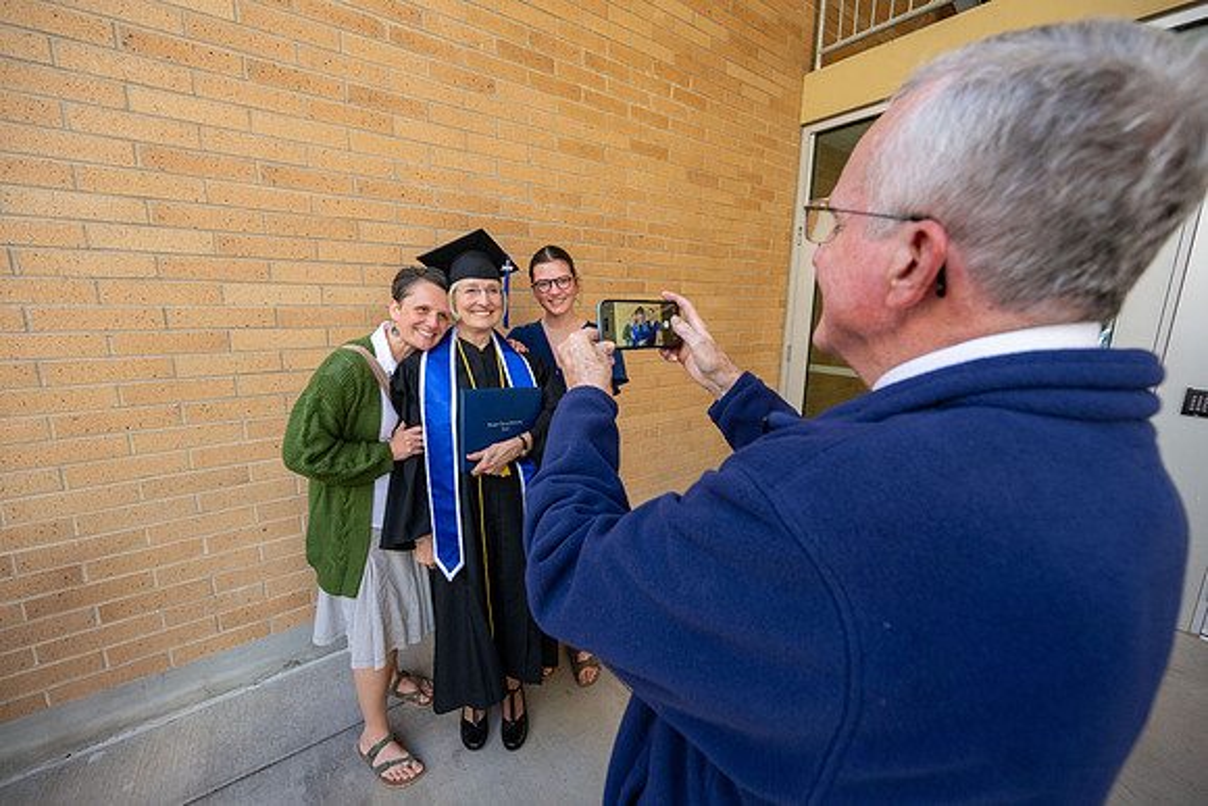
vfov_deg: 81.2
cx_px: 604
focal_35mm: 14
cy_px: 403
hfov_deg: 104.2
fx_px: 470
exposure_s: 1/500
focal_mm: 14
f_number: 5
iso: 1000
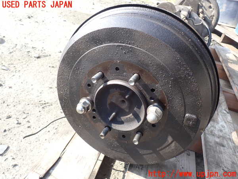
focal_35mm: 30
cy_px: 90
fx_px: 206
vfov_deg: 46.8
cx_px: 119
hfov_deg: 60.0
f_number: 3.2
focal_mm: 5.4
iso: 100
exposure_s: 1/125
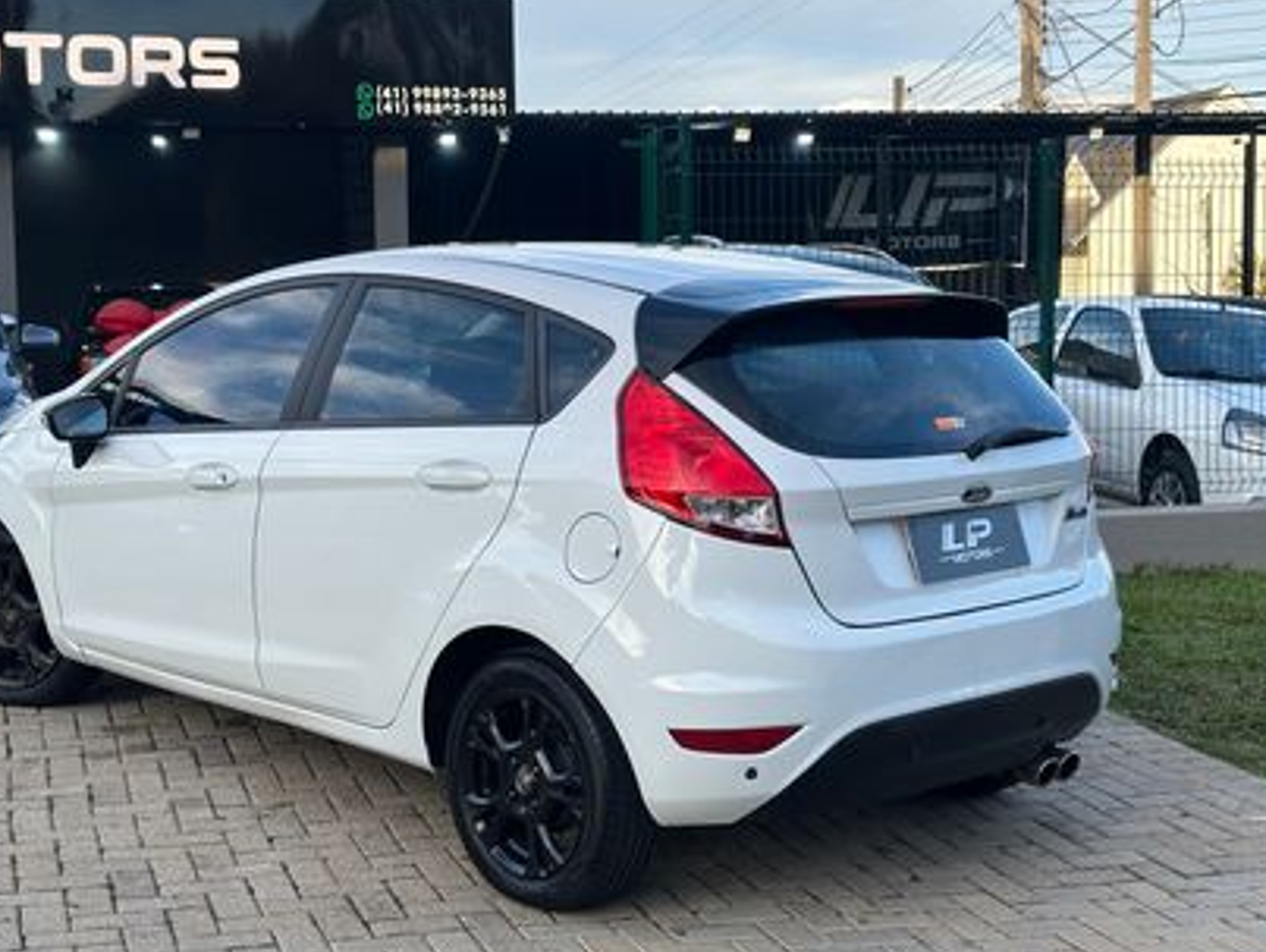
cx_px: 540
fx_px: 2050
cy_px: 440
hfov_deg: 34.3
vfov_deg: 26.1
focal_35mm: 56
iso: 64
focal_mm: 6.86
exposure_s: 1/816
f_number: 1.78
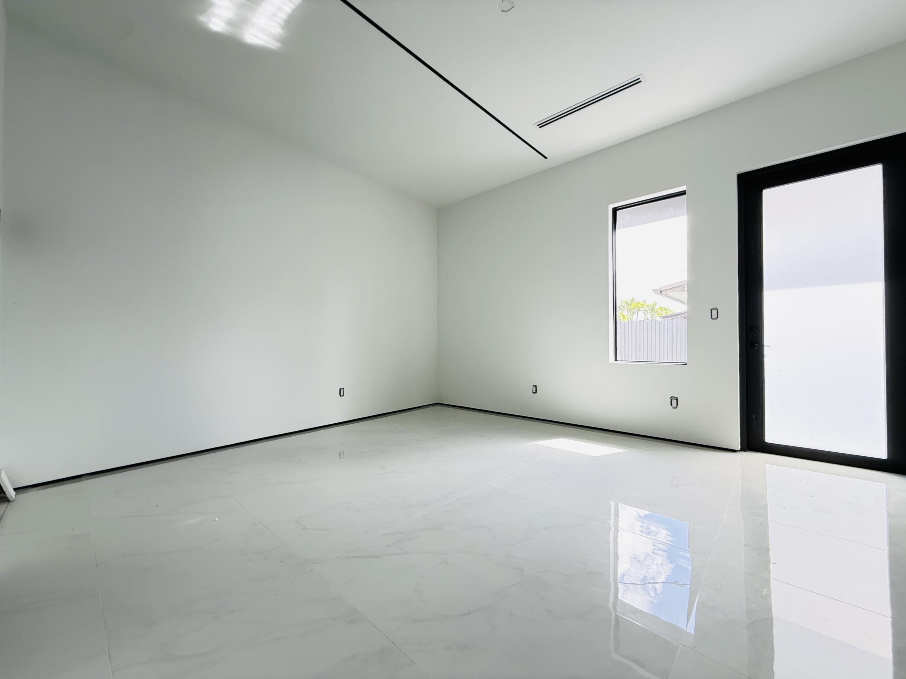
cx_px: 453
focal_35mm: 14
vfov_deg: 85.7
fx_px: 366
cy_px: 340
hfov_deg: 102.1
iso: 200
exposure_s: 1/99
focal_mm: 2.22
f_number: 2.2
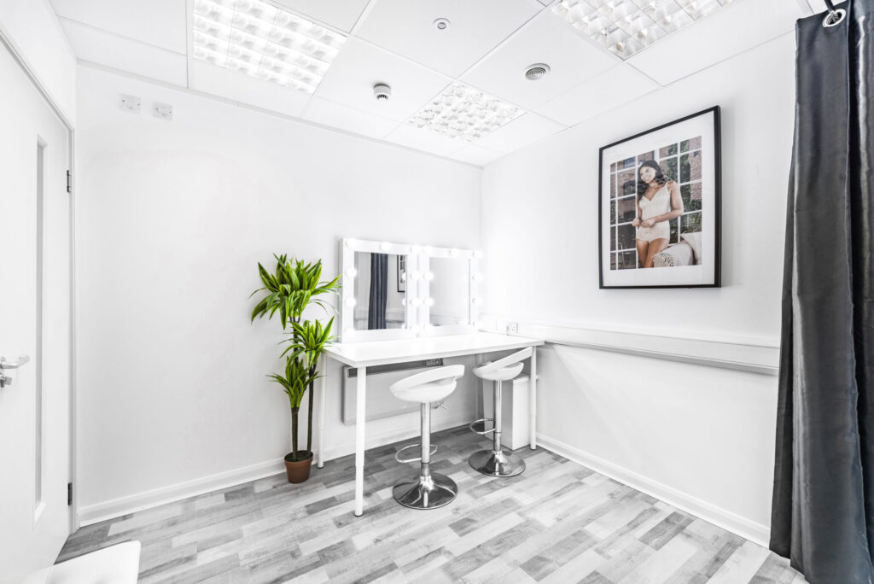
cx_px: 437
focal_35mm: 14
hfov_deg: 104.2
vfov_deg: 81.3
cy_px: 292
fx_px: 340
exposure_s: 1/50
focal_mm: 14
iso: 100
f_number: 9
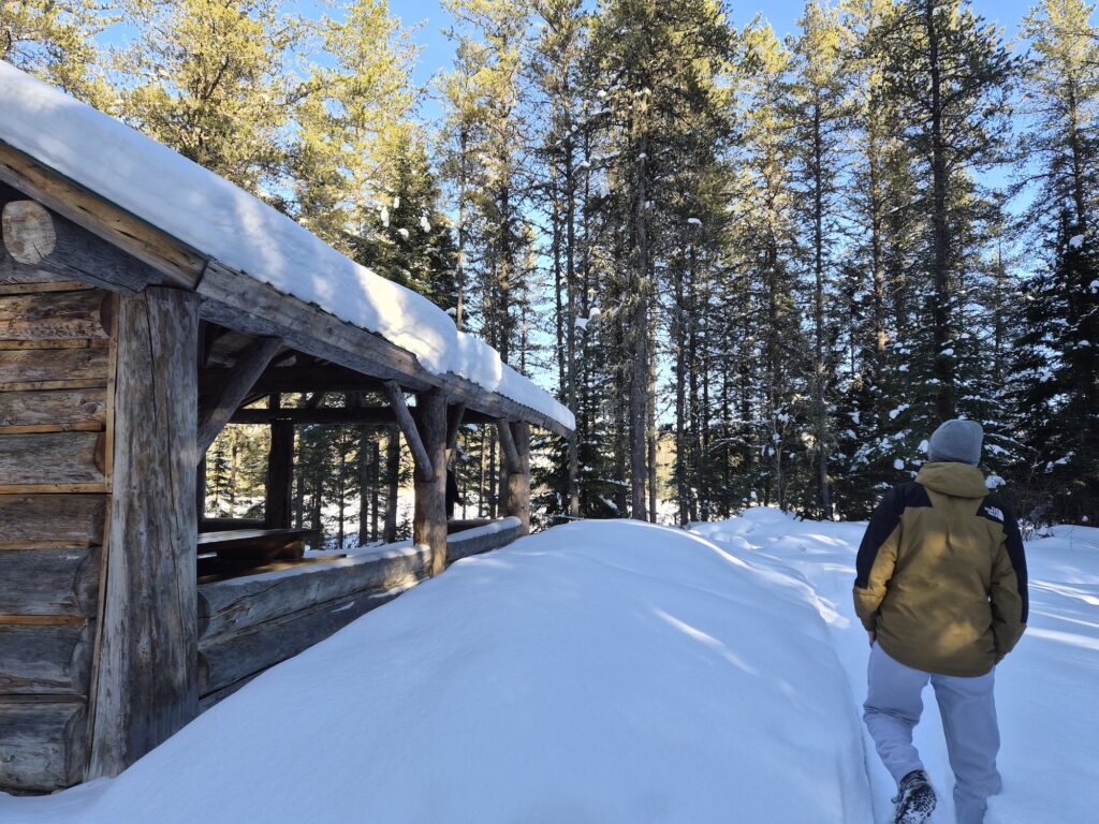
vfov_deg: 58.9
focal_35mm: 23
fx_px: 730
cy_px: 412
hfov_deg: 73.9
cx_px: 550
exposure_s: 1/806
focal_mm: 5.4
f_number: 1.8
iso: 80
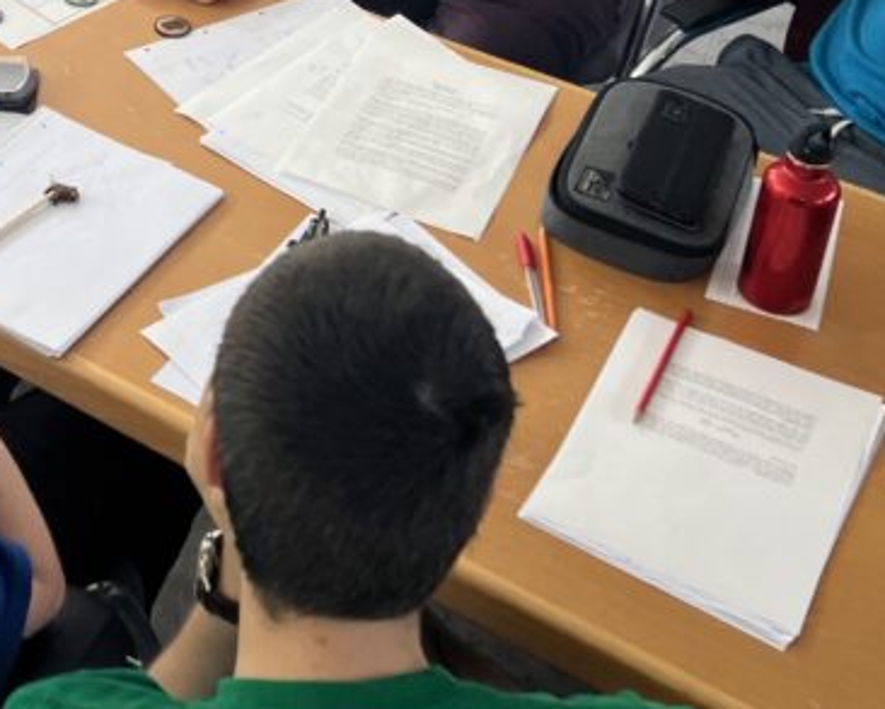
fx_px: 1860
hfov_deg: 25.3
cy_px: -102
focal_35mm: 71
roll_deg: +0.5
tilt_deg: -29.3
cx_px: -31
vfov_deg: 20.4
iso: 50
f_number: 1.5
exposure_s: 1/161
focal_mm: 5.7
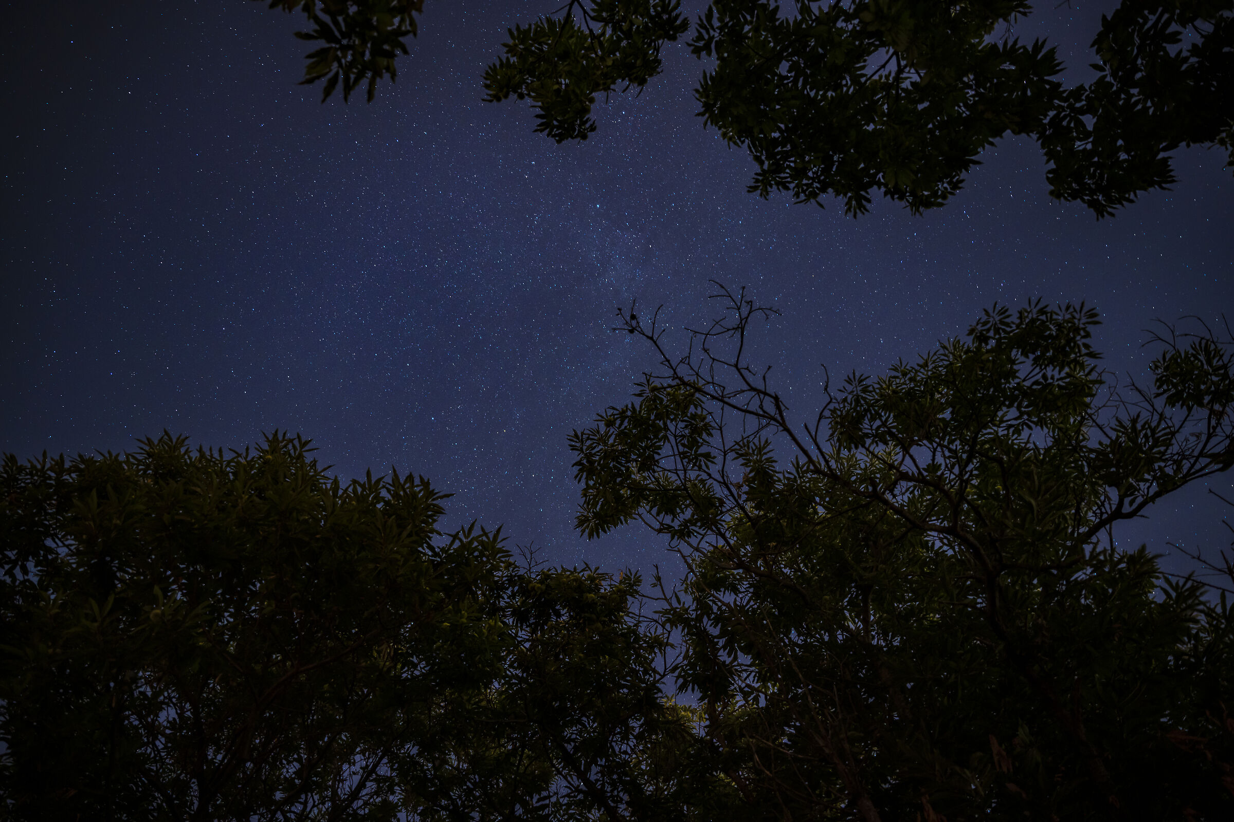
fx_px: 823
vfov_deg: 53.1
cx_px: 617
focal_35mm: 24
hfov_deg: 73.7
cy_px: 411
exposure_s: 20
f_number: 2.8
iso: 500
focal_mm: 24
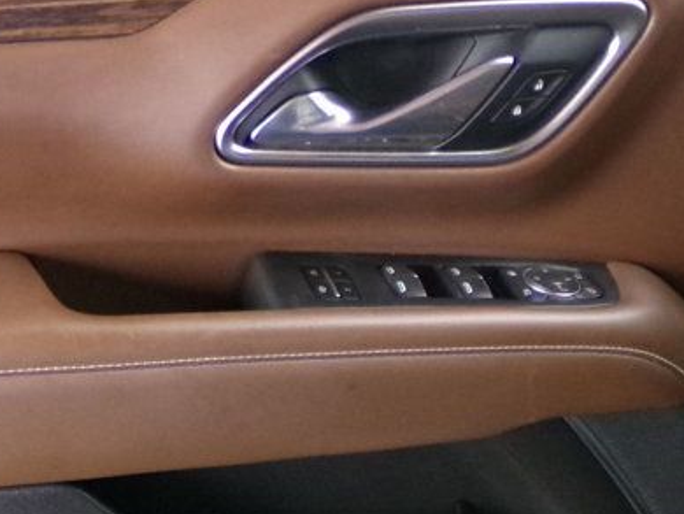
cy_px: 440
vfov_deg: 22.8
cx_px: 198
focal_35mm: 63
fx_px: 1246
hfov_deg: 30.3
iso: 718
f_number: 3.7
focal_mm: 4.3
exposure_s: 1/60
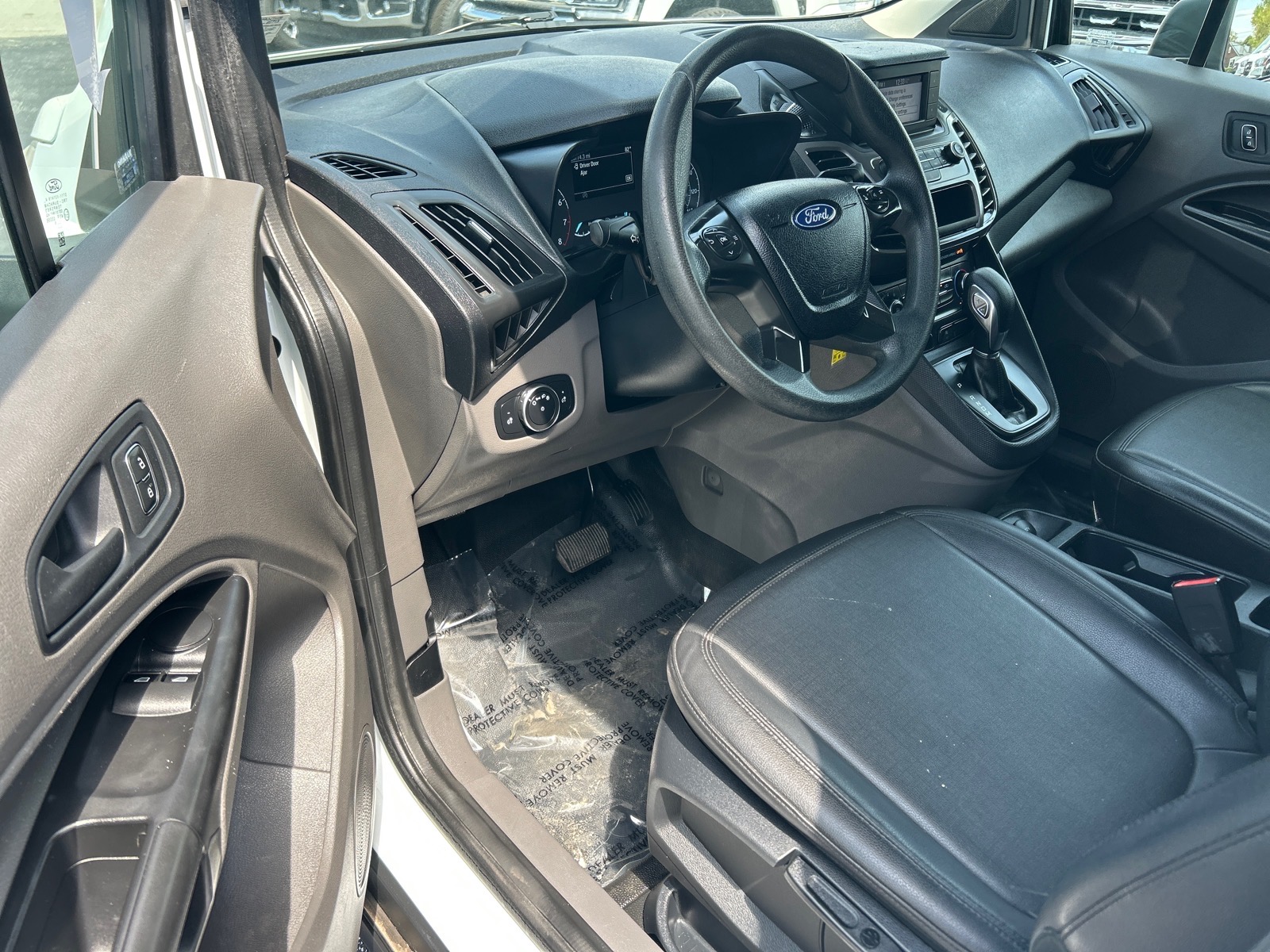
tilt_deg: -32.2
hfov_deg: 67.3
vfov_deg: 53.1
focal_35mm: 26
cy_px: 476
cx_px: 635
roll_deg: +0.0
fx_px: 954
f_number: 1.5
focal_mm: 5.7
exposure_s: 1/383
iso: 50
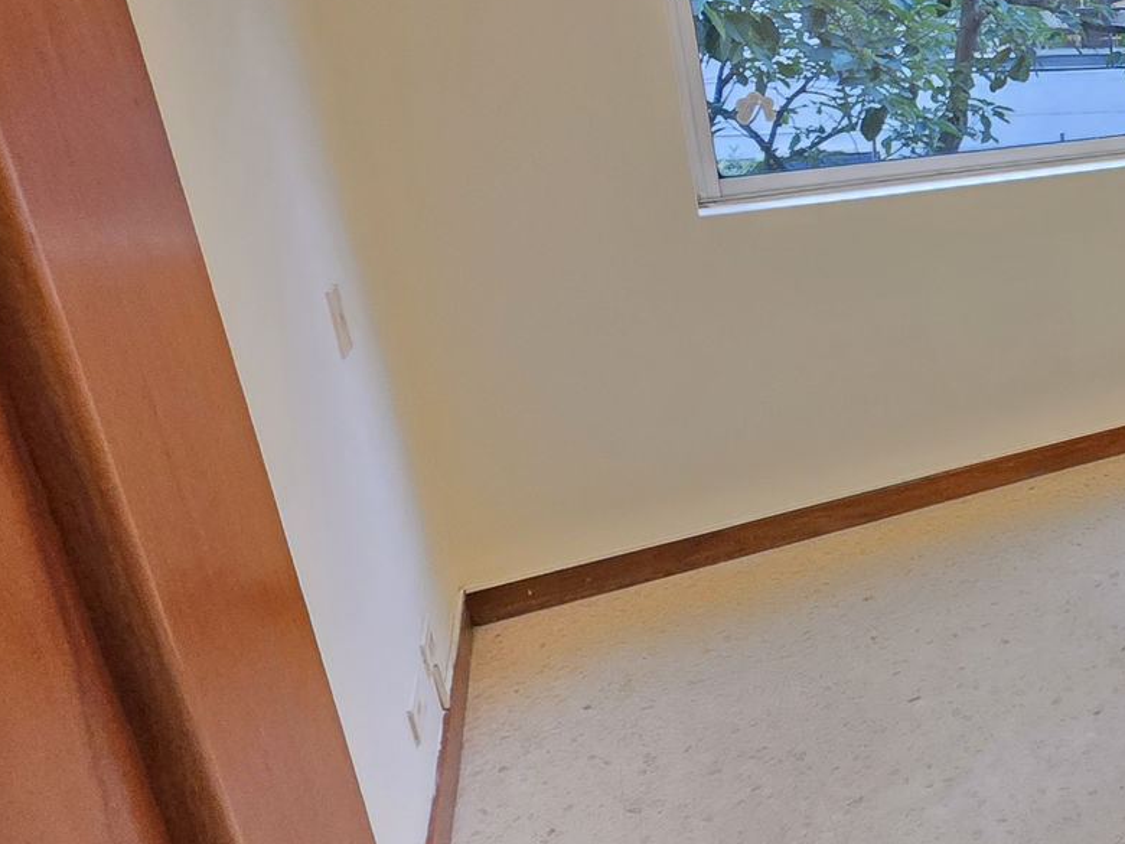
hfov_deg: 39.5
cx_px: 1372
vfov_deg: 43.7
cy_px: 302
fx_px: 1040
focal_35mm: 32
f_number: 1.9
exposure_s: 1/60
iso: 1000
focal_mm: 2.2
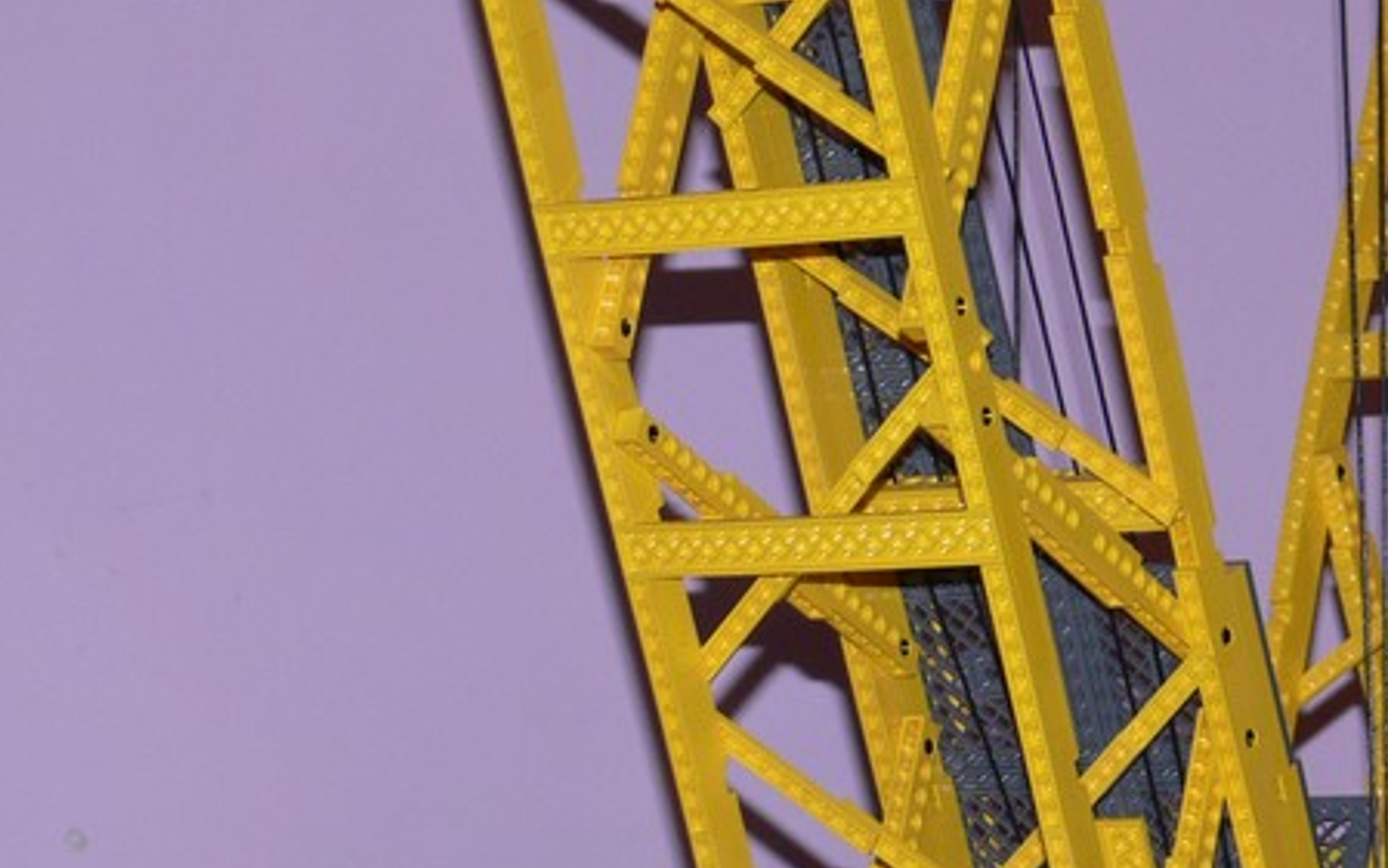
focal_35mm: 187
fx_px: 7076
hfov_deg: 11.2
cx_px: 1091
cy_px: 470
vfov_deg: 7.0
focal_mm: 21
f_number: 3.2
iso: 100
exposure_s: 1/30
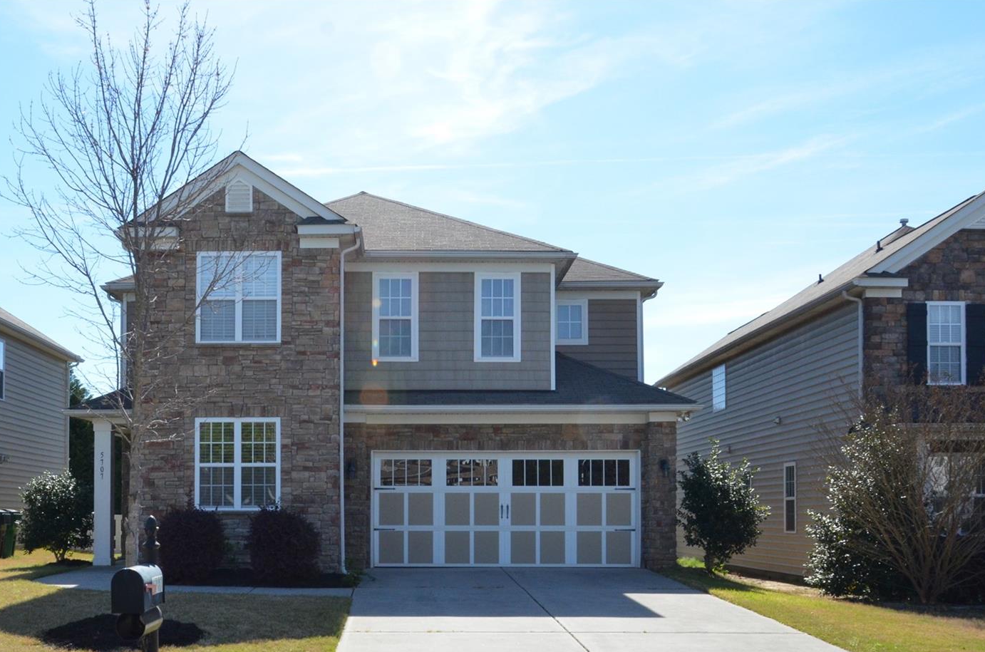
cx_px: 378
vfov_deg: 32.7
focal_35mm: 40
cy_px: 480
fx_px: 1092
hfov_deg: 48.2
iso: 1000
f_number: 14
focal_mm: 18
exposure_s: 1/800
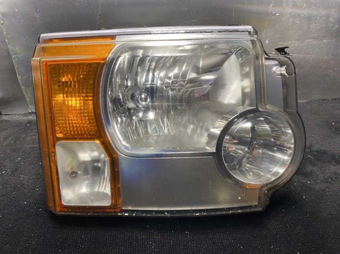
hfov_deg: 67.3
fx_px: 255
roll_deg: -0.6
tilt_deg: -33.3
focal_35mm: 26
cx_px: 170
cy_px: 127
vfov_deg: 53.0
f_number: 1.8
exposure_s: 1/50
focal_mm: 4.25
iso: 200
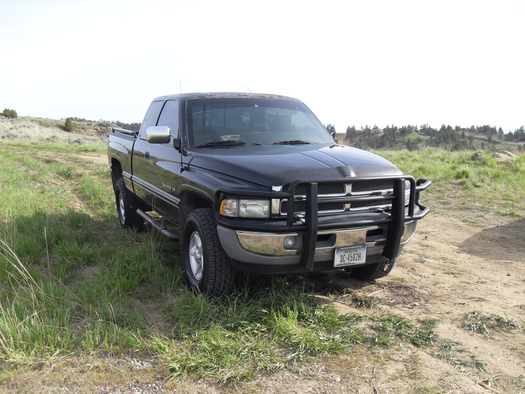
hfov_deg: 54.0
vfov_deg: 41.8
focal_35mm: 34
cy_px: 197
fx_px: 516
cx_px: 262
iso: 80
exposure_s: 1/125
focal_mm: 6.3
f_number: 7
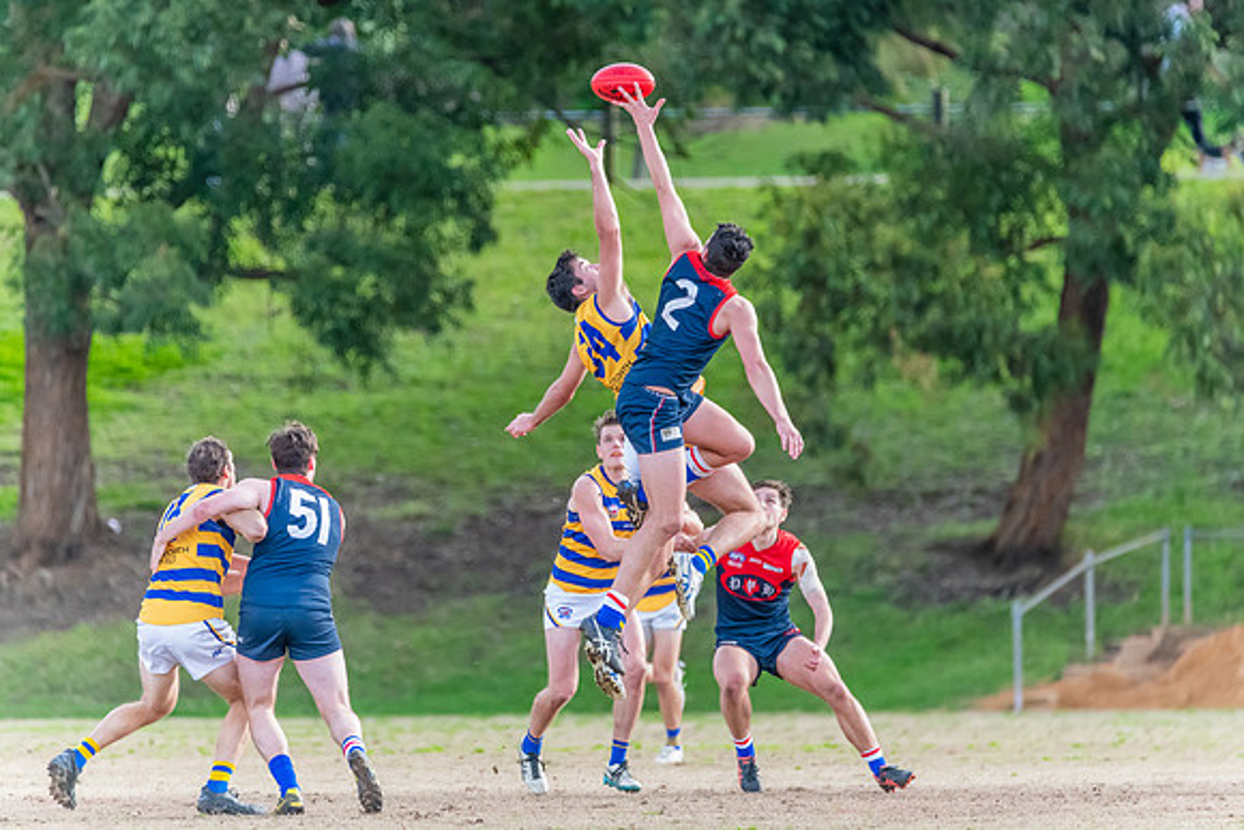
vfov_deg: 2.3
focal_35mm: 586
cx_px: 645
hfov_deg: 3.5
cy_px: 398
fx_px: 20236
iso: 3600
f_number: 6.3
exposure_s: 1/1600
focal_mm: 550
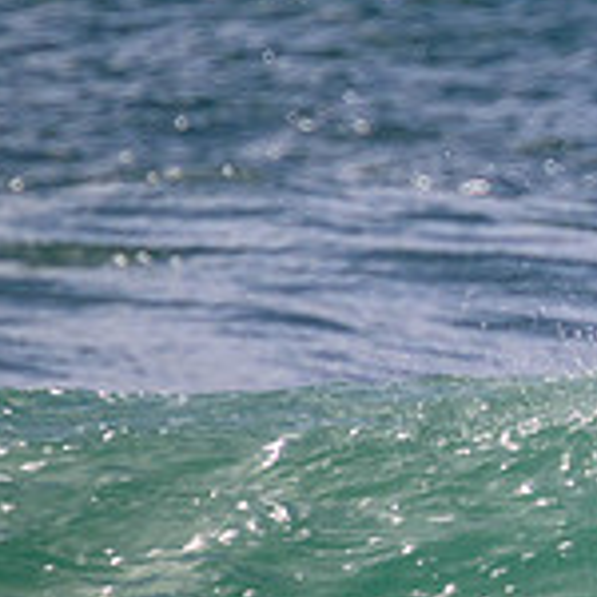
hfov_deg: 0.7
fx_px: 51317
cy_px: 265
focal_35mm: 2630
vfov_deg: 0.7
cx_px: 1083
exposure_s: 1/2000
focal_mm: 800
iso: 640
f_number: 11
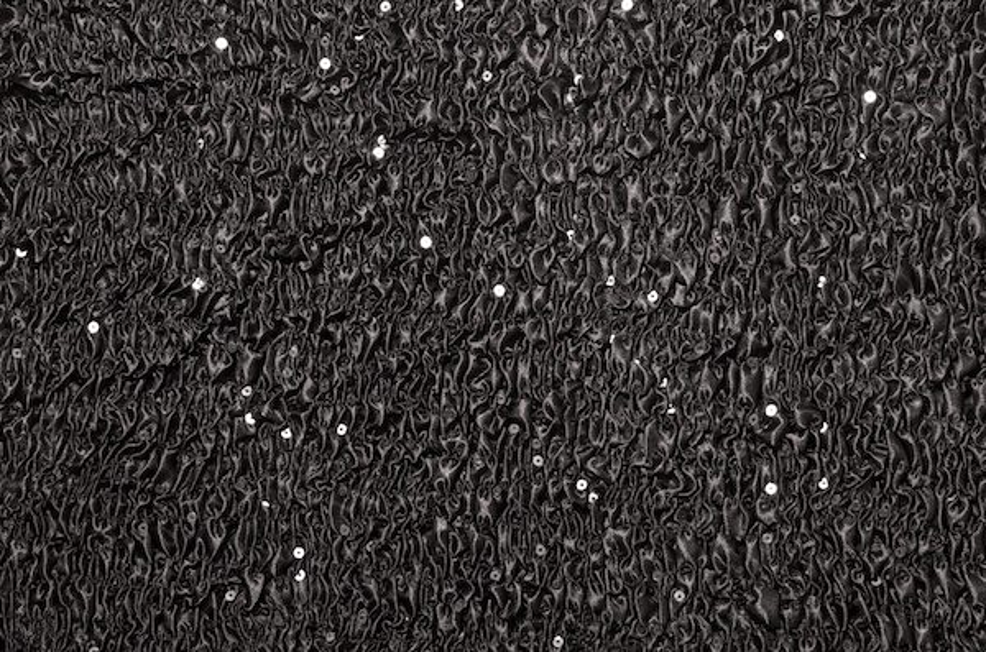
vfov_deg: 17.4
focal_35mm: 78
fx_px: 2131
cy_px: 326
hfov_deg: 26.0
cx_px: 493
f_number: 10
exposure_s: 1/640
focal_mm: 52
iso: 400
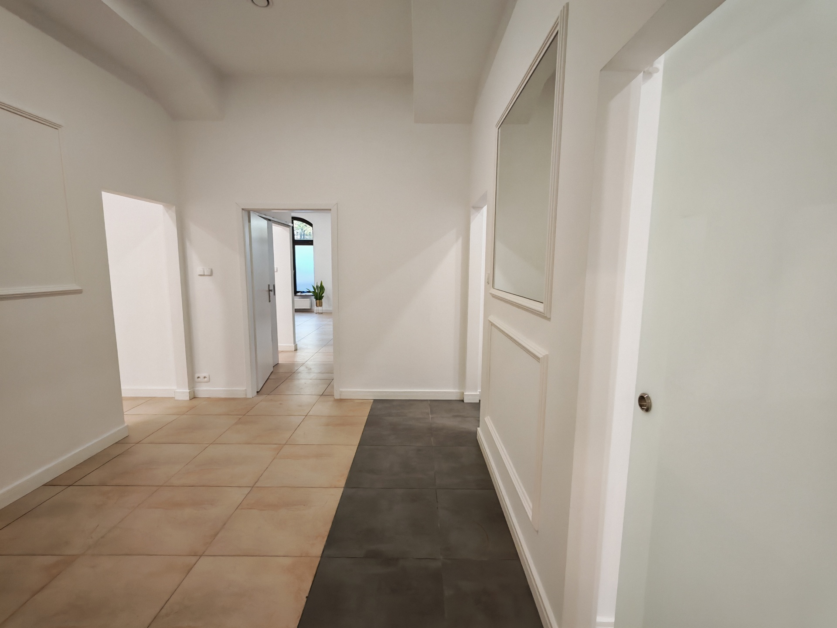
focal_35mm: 16
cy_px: 314
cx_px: 418
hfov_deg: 94.5
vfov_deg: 78.1
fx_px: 387
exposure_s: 1/50
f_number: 2.2
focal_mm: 1.96
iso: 400
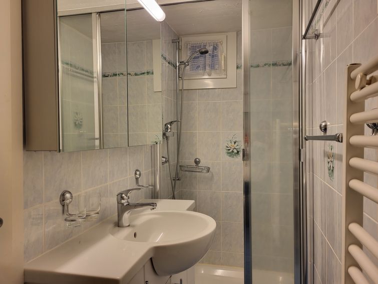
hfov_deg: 67.3
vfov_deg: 53.1
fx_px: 284
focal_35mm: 26
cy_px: 142
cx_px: 189
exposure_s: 1/100
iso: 160
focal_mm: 5.4
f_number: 1.8
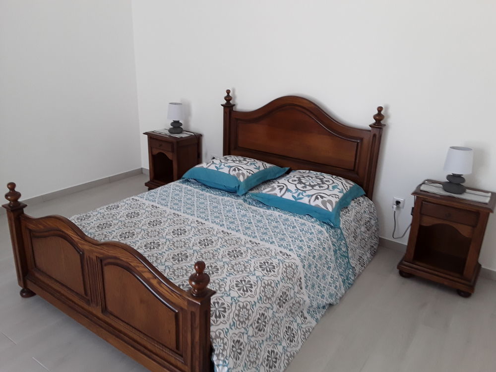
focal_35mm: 27
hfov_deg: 65.3
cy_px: 186
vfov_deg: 51.4
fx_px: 387
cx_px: 248
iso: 64
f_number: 1.9
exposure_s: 1/33
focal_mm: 2.91
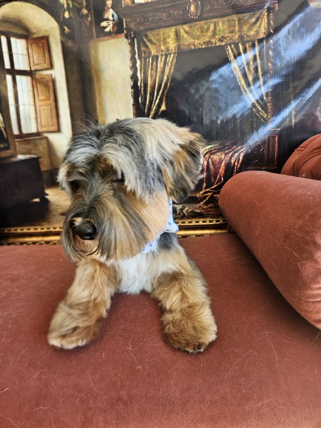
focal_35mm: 23
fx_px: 284
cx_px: 160
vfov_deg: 73.9
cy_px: 214
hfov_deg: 58.9
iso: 64
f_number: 1.8
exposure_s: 1/207
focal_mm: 5.4
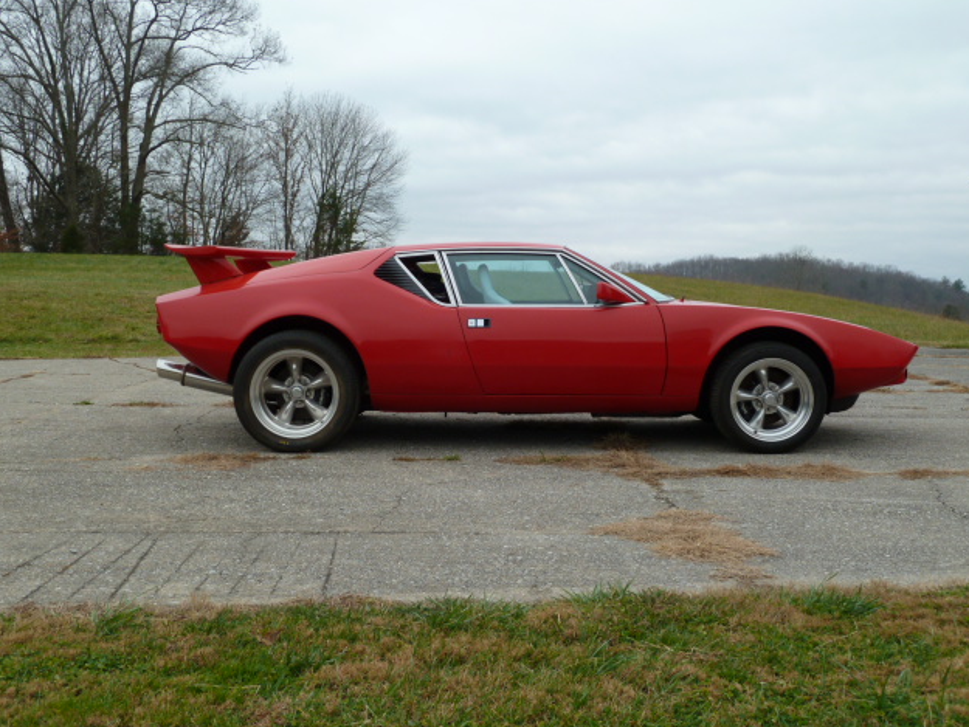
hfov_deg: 43.8
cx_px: 495
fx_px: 1204
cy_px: 361
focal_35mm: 43
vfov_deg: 33.6
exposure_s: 1/160
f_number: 4
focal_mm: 6.9
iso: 80
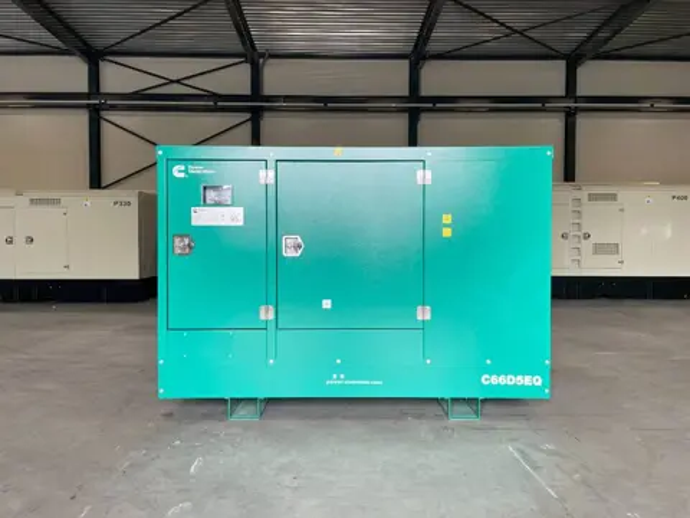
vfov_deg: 53.1
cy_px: 259
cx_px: 345
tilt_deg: -2.3
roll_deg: +0.2
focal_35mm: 26
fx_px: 518
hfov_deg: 67.3
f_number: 1.6
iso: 64
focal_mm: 4.2
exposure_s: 1/100
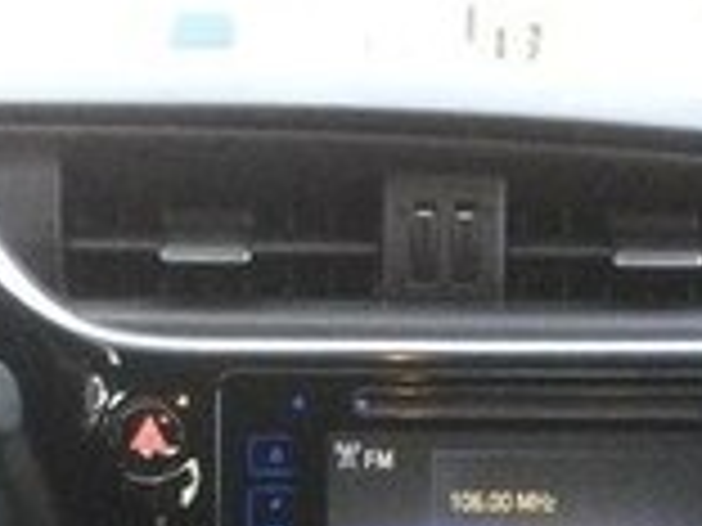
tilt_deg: -20.1
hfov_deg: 16.0
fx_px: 2494
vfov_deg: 11.4
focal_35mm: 123
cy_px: 883
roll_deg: -1.2
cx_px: 302
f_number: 2.2
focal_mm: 4.15
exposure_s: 1/33
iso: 250
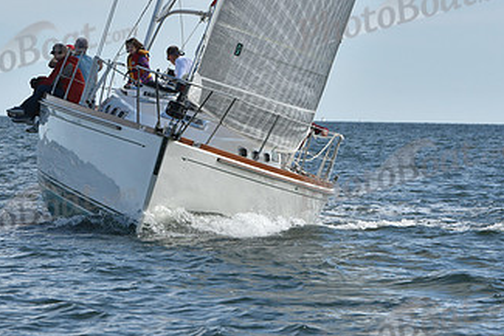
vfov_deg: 4.1
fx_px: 4748
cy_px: 112
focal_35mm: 339
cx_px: 219
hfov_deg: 6.1
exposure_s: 1/1000
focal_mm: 190
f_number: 10
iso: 320
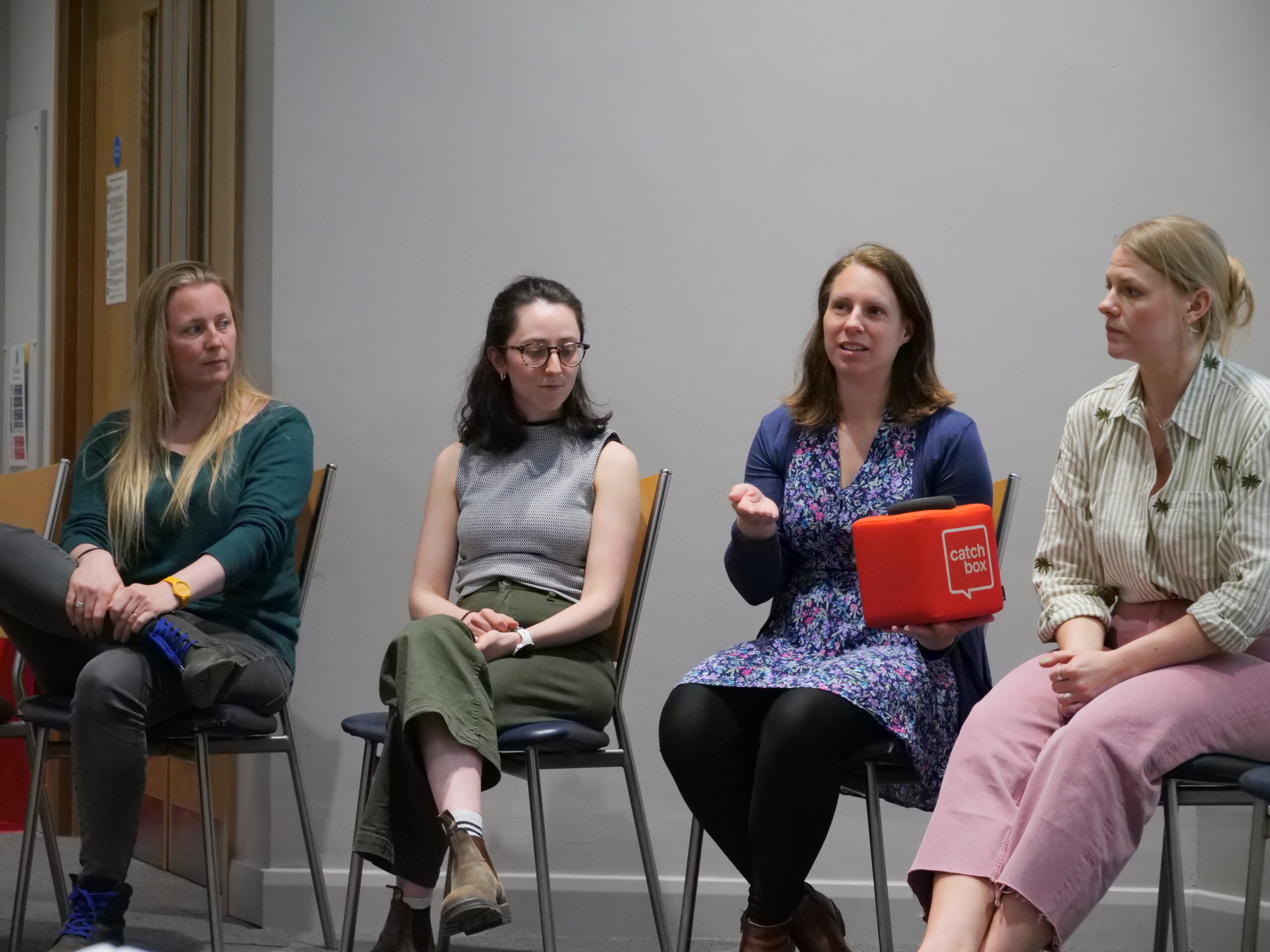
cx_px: 635
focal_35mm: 120
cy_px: 476
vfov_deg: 12.3
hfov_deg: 16.4
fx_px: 4403
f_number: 5.6
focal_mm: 60
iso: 2500
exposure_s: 1/125
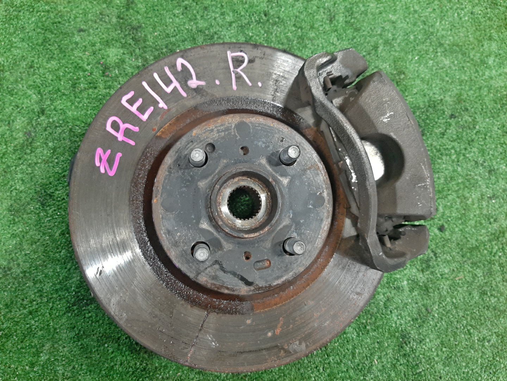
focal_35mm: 26
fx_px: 381
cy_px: 190
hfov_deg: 67.3
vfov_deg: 53.1
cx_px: 254
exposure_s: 1/25
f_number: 1.7
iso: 233
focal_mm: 3.93
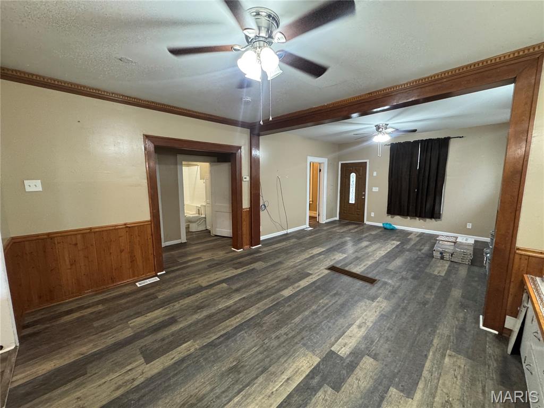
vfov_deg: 85.7
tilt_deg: -6.6
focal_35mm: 14
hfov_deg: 102.1
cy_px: 204
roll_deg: +0.4
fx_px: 220
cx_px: 272
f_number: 2.2
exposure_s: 1/60
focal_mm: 2.22
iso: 500
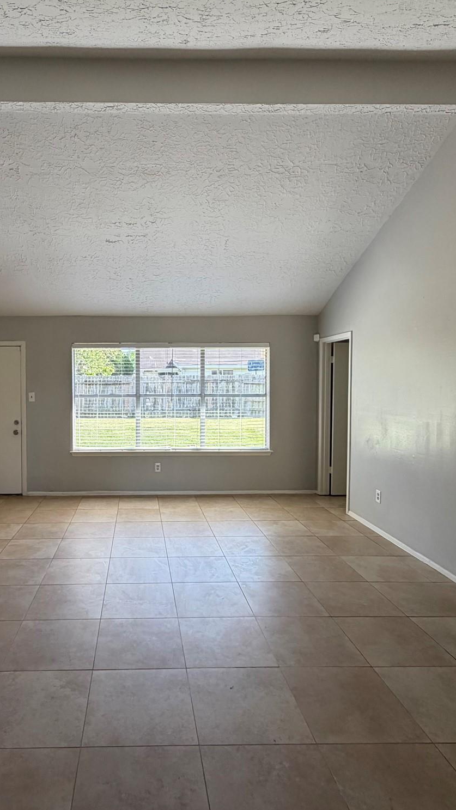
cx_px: 146
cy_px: 395
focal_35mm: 21
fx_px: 451
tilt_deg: -1.6
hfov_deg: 52.4
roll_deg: +0.4
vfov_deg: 83.8
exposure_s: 1/121
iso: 125
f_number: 2.2
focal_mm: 2.22
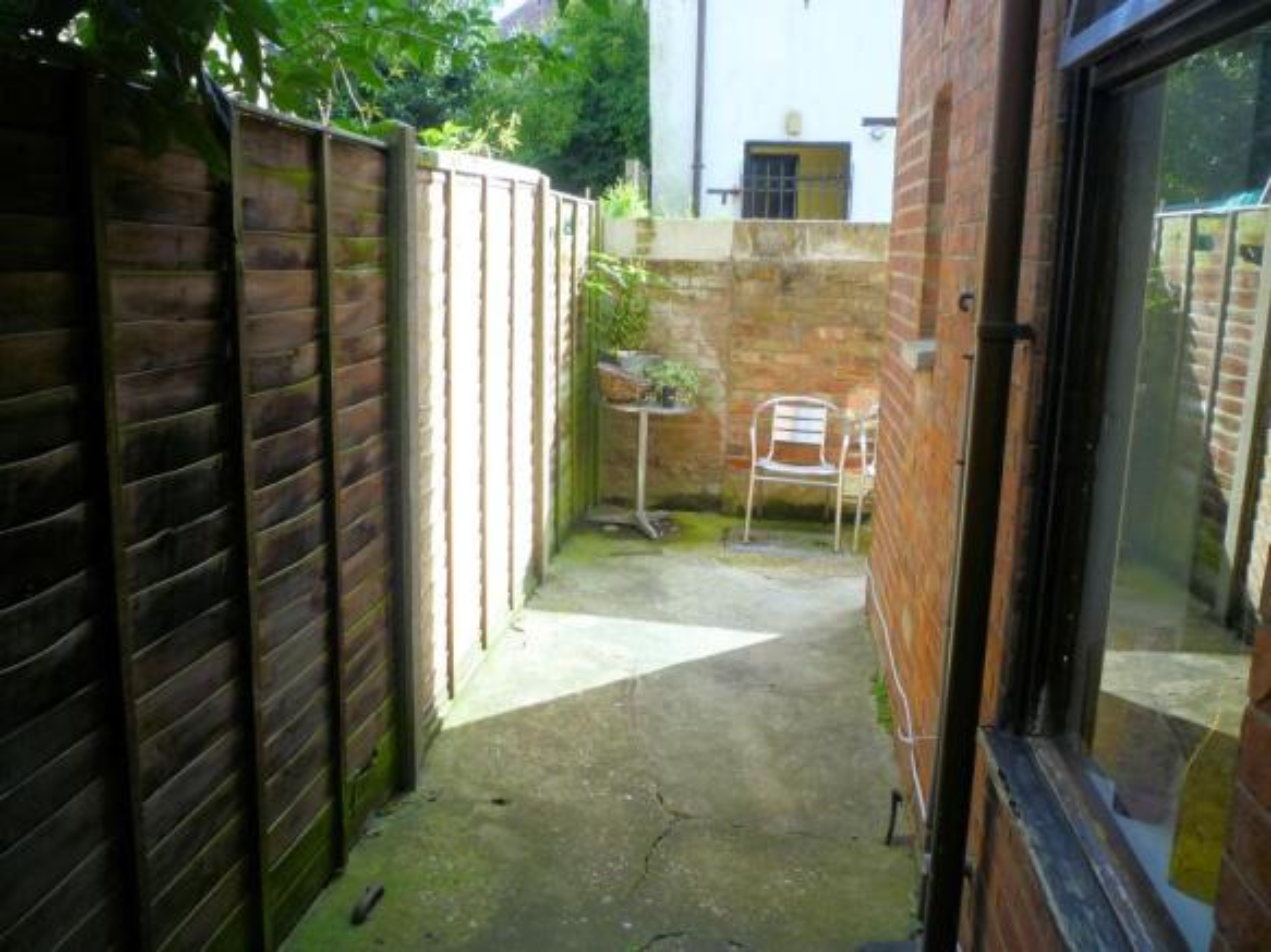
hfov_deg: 61.7
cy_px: 476
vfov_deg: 48.2
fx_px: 1065
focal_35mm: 29
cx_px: 636
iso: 80
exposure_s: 1/160
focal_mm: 5.2
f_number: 3.3
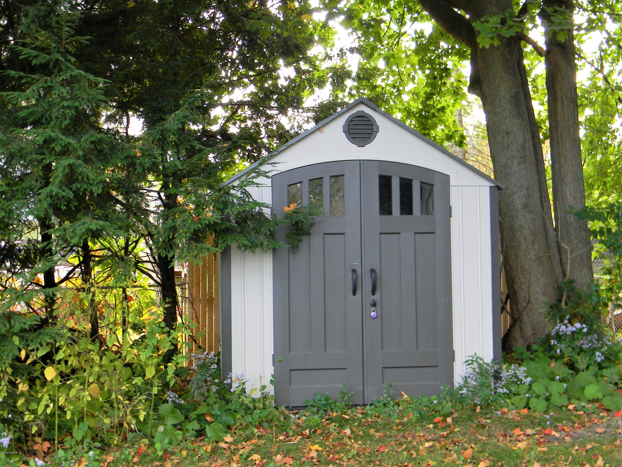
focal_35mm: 41
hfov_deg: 45.8
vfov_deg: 35.1
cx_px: 311
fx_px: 737
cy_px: 234
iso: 80
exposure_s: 1/47.3
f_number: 3.8
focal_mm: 7.3
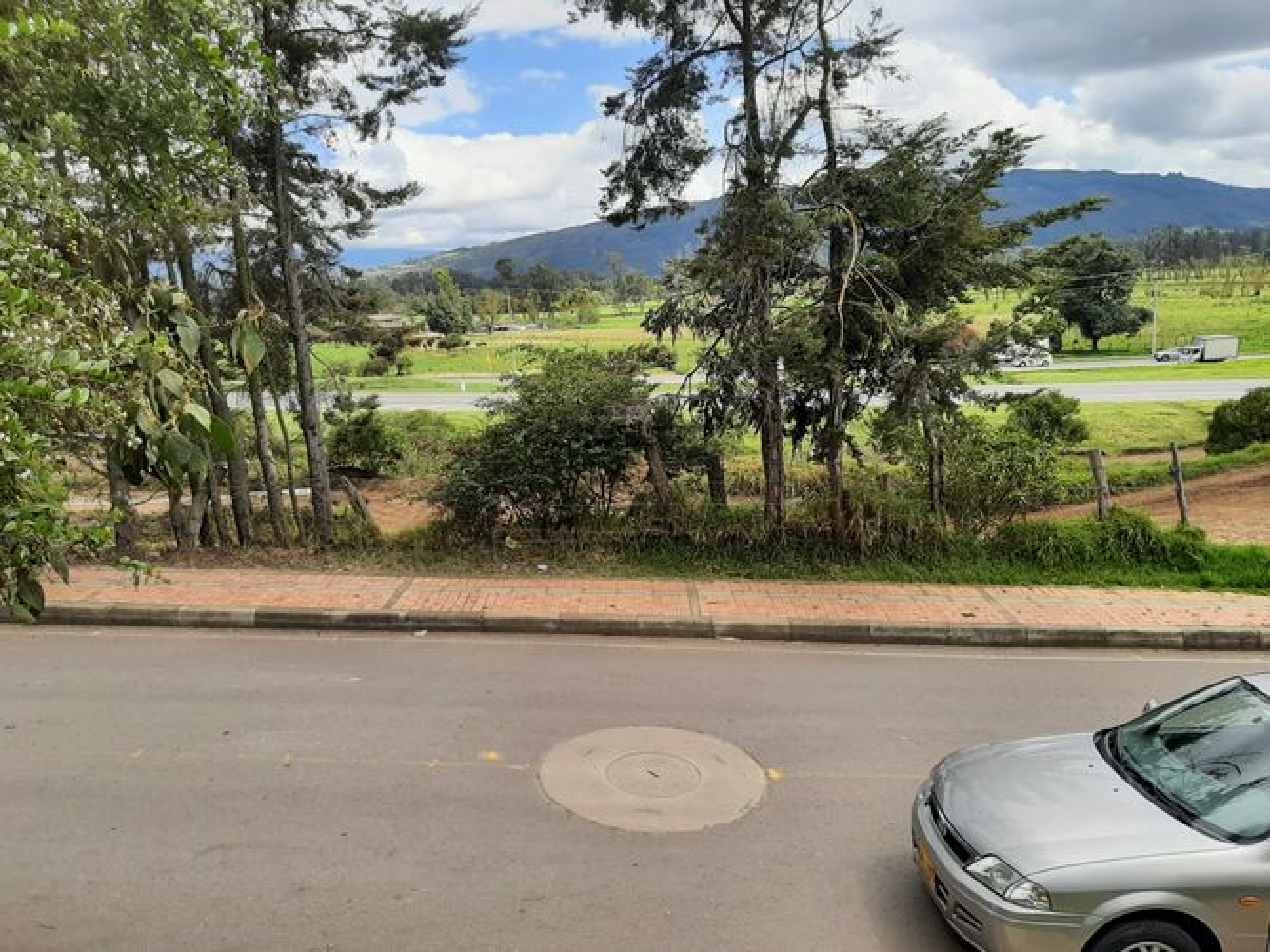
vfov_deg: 53.0
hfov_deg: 67.3
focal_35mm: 26
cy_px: 476
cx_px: 635
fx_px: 954
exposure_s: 1/1704
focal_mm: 3.93
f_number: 1.7
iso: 40
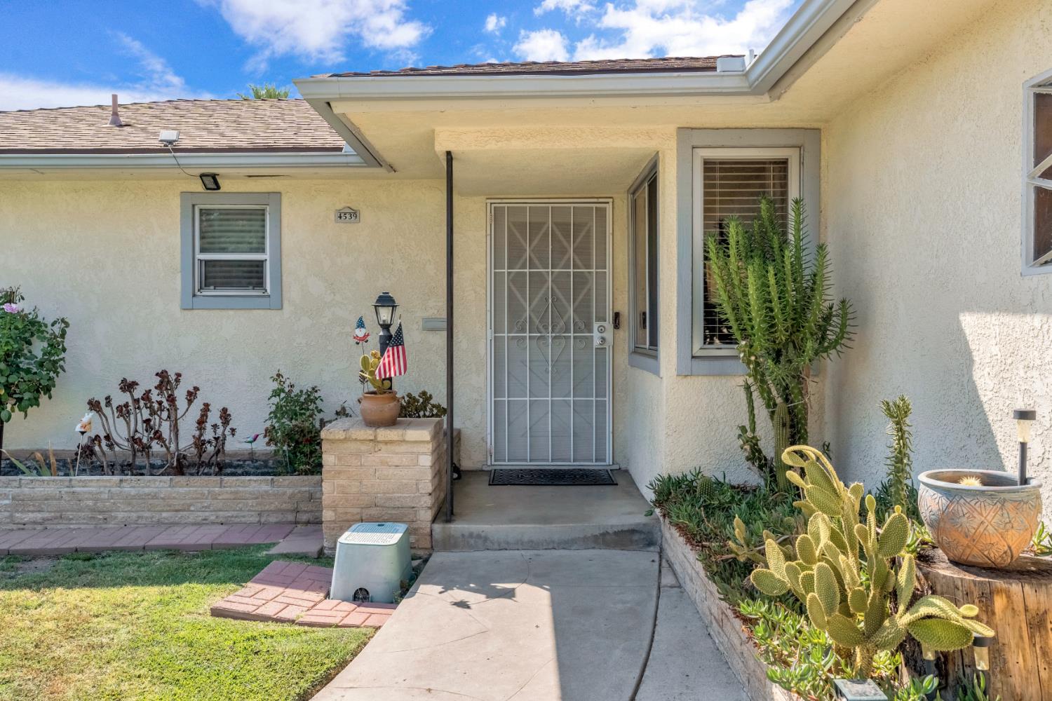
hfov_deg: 63.7
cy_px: 350
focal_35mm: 29
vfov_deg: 45.0
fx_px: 847
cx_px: 526
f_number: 7.1
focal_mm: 29
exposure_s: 1/1000
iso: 640
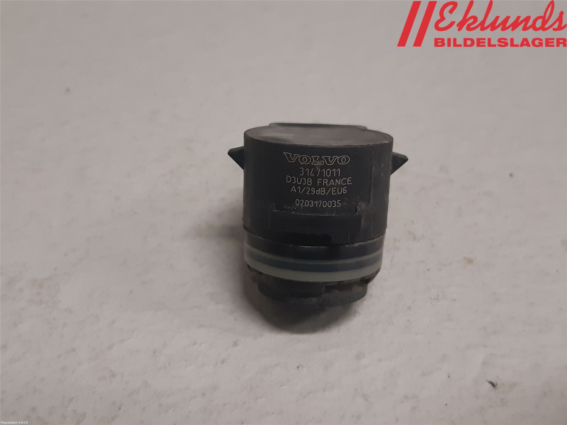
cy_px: 212
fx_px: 426
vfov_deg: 53.1
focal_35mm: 26
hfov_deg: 67.3
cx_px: 284
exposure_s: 1/50
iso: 160
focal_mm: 3.93
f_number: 1.7
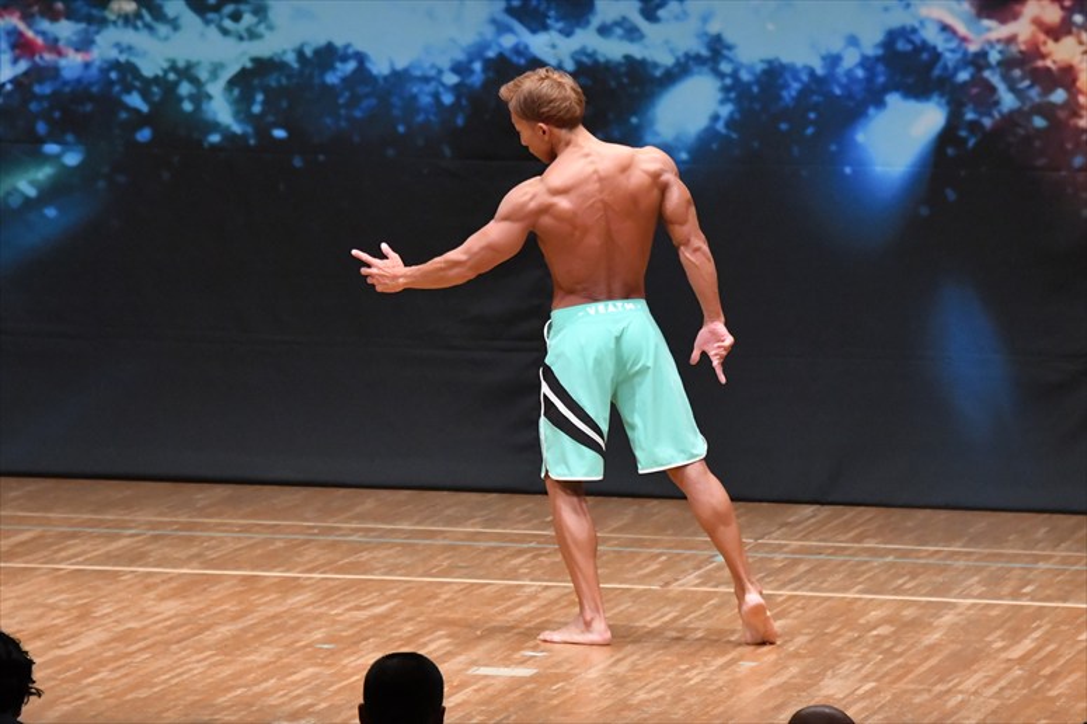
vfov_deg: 4.8
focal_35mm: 285
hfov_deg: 7.2
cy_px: 362
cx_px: 544
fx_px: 8601
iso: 8000
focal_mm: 190
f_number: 5.6
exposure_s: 1/400
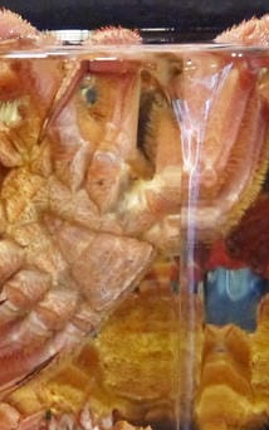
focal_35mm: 104
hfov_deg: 12.5
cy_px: 363
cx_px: 40
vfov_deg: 19.7
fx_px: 1219
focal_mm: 14
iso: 1600
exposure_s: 1/80
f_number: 3.5
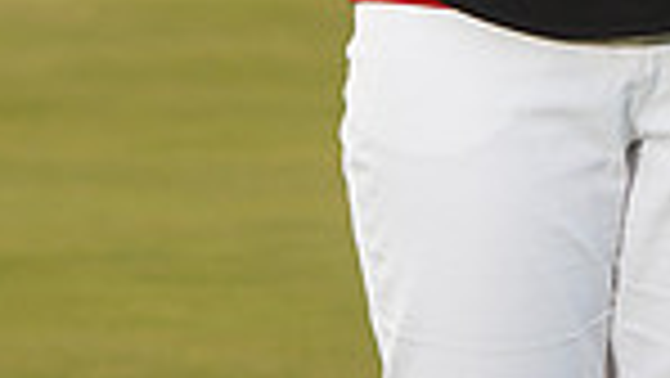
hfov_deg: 4.3
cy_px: -441
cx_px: 863
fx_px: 8817
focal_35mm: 496
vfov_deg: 2.4
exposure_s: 1/200
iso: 250
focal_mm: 122
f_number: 9
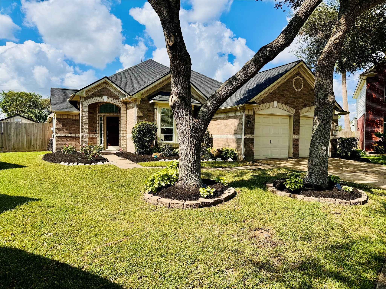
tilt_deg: -2.3
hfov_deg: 71.6
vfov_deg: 56.8
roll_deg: -0.2
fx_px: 268
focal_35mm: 24
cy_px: 144
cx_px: 193
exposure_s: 1/4049
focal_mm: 6.76
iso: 80
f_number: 1.78
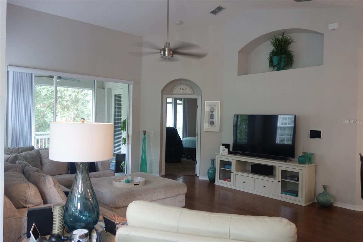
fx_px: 282
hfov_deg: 65.5
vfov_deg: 46.4
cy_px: 121
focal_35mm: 28
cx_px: 182
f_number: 2
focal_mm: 10.4
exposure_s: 1/25
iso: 125
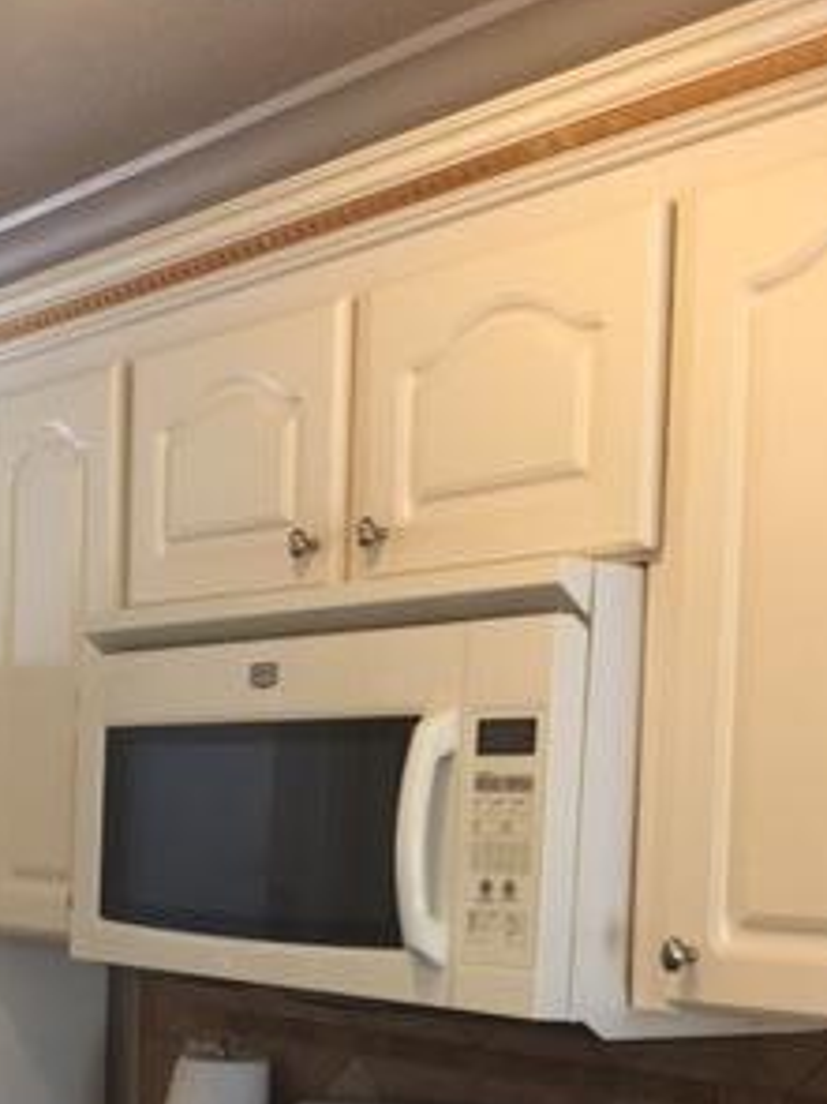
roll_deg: -1.7
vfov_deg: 29.6
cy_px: 966
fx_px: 2008
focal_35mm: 63
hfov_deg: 22.3
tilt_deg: -1.7
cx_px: -15
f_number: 2.2
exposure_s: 1/30
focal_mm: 4.15
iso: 50
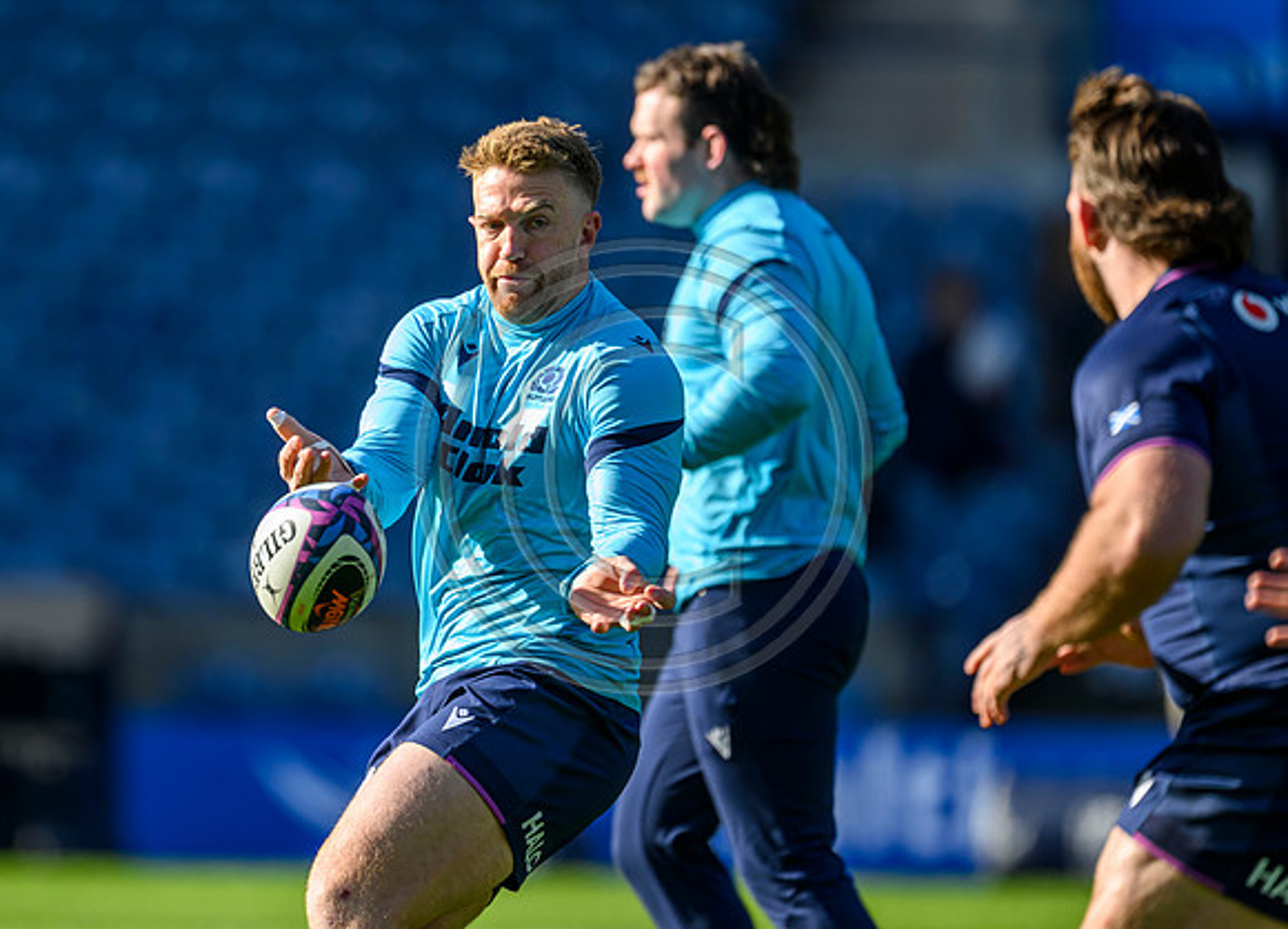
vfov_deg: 2.2
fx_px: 24698
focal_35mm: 673
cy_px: 400
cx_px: 494
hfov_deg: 3.0
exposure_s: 1/2000
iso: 500
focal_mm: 560
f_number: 4
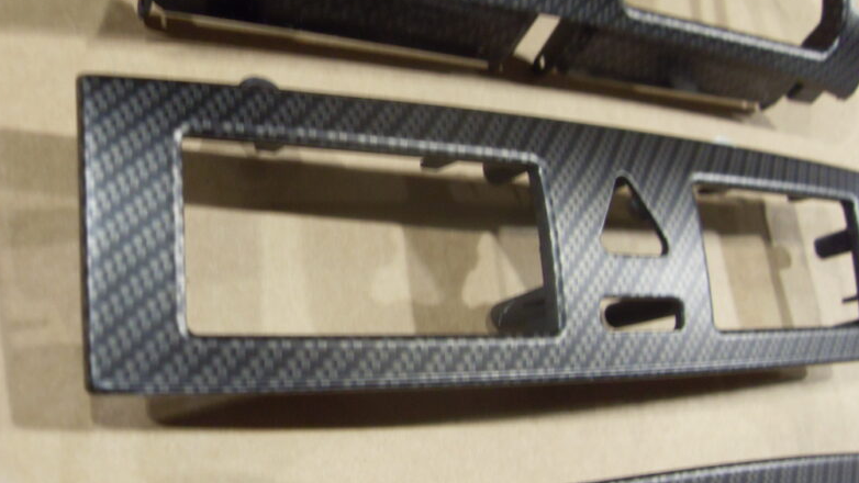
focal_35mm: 39
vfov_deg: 30.4
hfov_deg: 51.6
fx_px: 888
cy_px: 243
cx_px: 428
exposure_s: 1/15
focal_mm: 6.3
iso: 200
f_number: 2.8
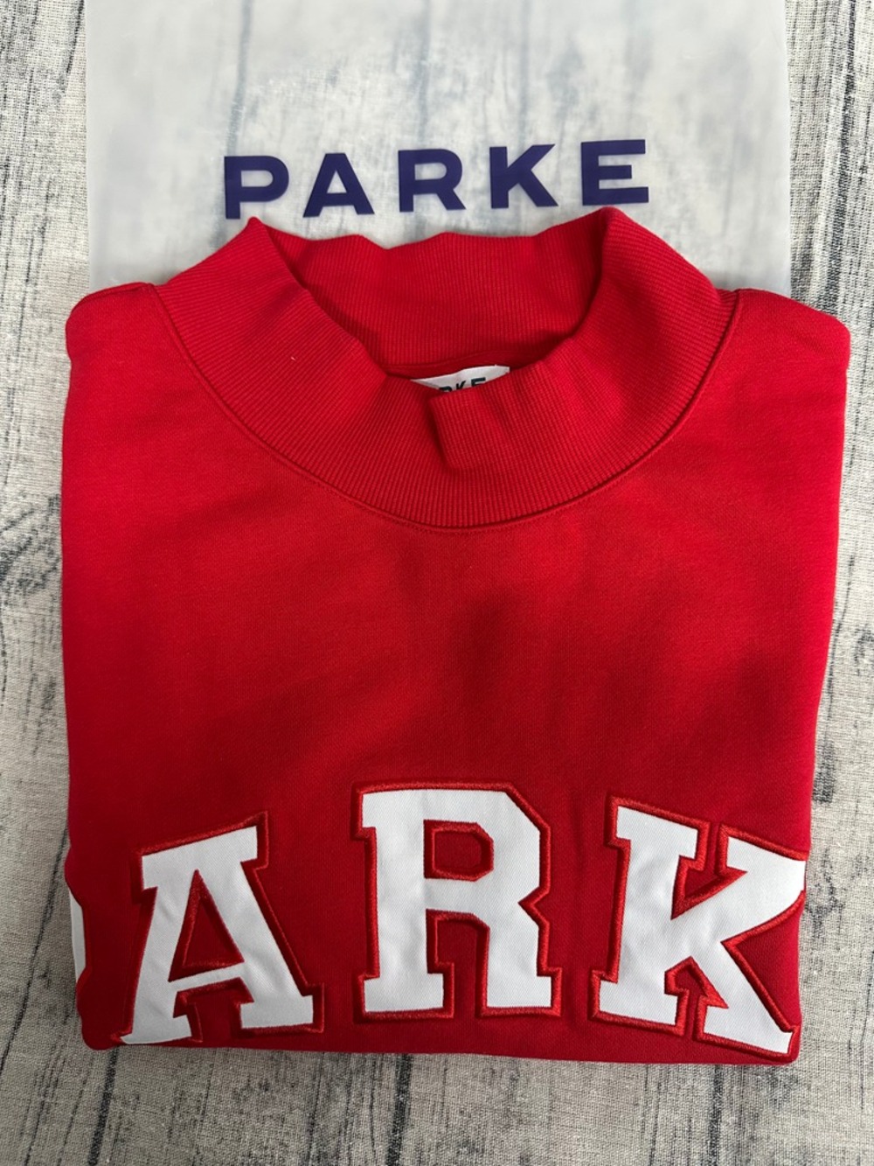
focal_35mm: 24
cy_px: 583
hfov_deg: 56.8
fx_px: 808
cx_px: 437
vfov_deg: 71.6
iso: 320
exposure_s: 1/50
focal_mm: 6.86
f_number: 1.78
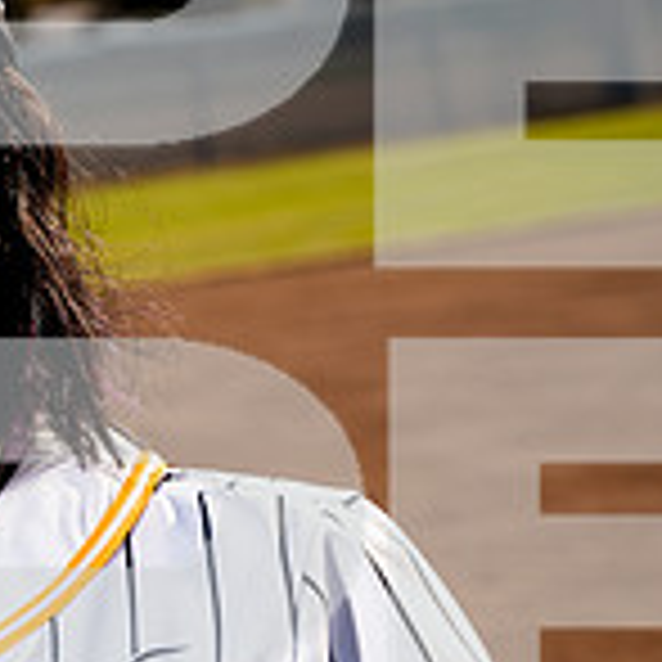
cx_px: -239
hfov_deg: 7.7
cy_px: 579
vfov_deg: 7.8
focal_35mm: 224
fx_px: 4847
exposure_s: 1/250
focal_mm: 67
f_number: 7.1
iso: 100
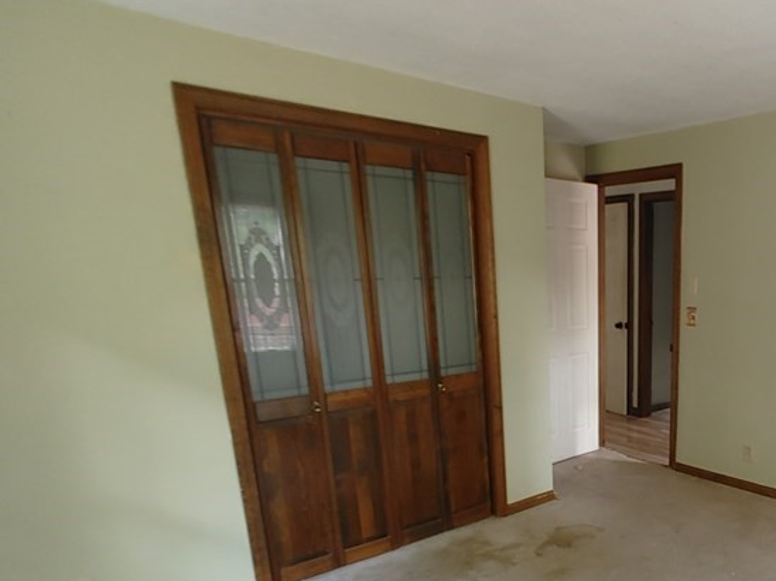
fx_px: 627
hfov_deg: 59.0
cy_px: 431
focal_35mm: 28
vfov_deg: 47.9
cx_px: 611
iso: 400
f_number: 1.9
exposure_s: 1/17
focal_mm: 1.78
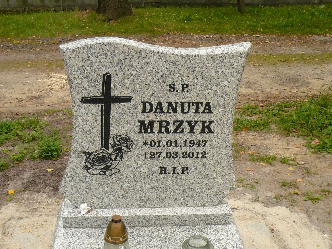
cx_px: 166
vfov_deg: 30.3
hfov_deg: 39.7
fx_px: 460
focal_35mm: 48
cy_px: 124
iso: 100
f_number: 2.9
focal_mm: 5.2
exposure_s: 1/400
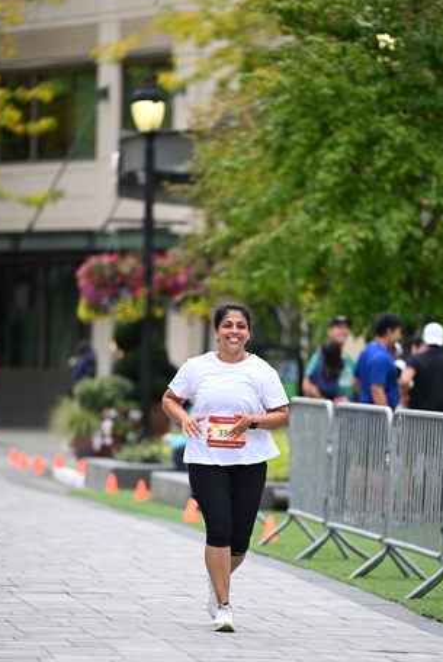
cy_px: 388
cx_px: 245
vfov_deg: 8.5
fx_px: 4438
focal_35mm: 241
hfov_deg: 5.7
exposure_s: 1/2000
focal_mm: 200
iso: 640
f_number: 2.8
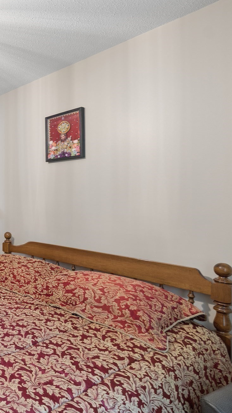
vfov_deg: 78.7
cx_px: -86
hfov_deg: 32.8
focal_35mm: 23
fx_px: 252
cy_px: 198
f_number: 10
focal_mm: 14
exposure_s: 1/8
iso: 400
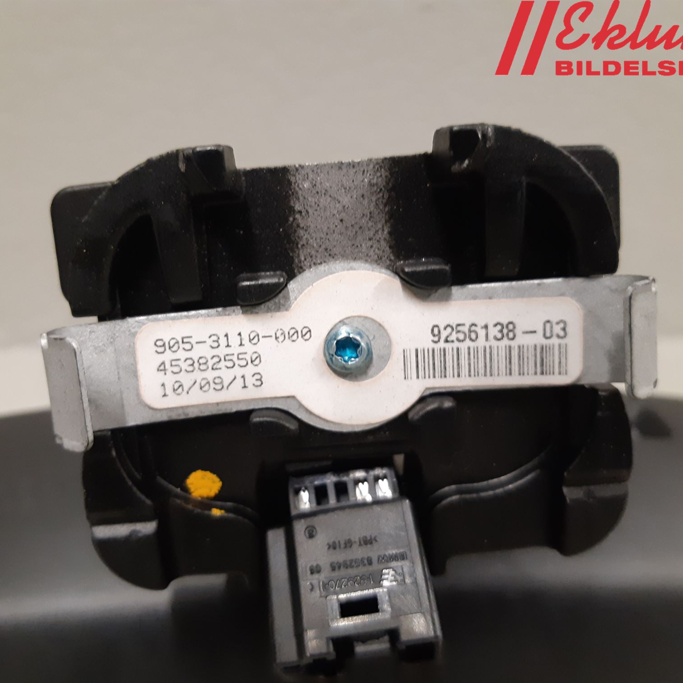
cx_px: 310
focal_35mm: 31
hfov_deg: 52.5
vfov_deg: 52.5
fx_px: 692
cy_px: 345
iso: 250
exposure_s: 1/33
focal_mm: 3.93
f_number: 1.7
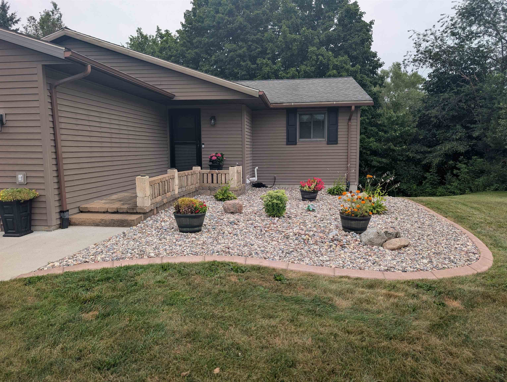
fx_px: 352
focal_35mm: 24
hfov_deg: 71.5
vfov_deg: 56.9
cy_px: 191
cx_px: 254
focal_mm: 6.9
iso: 20
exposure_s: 1/357
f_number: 1.68
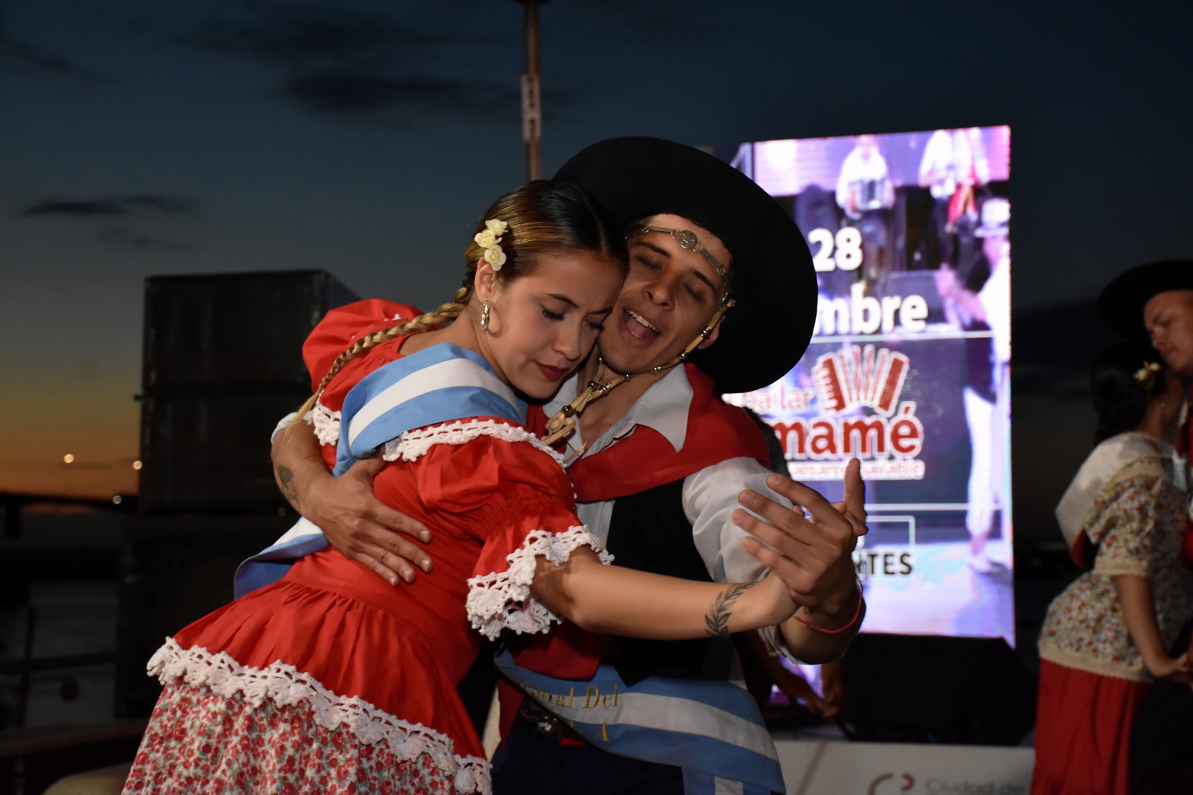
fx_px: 2237
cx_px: 596
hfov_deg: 29.9
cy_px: 398
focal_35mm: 68
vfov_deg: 20.2
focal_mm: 45
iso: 2000
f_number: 5.6
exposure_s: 1/200
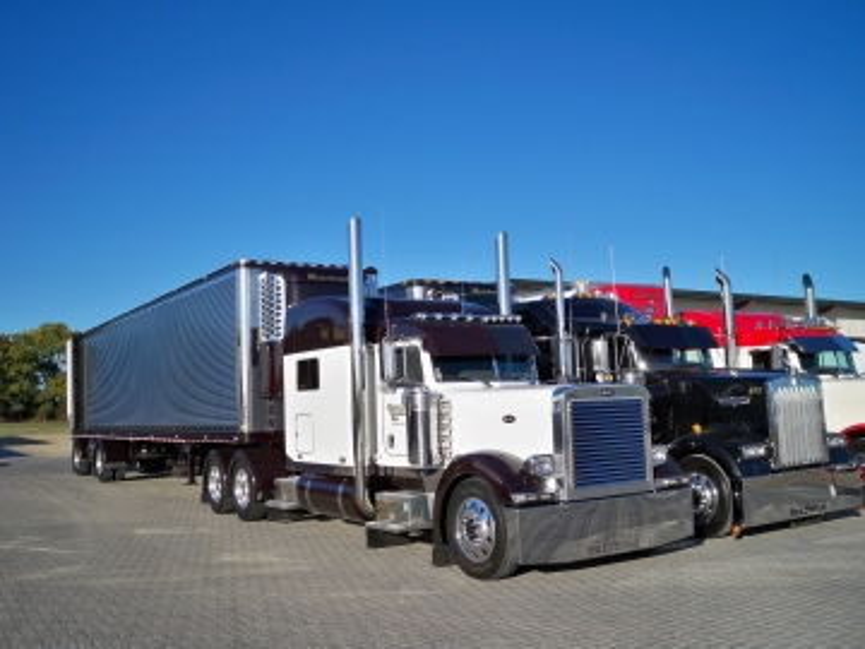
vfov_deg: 40.7
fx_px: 875
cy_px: 324
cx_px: 432
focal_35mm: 35
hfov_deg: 52.6
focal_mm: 6.3
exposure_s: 1/400
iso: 64
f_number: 4.7
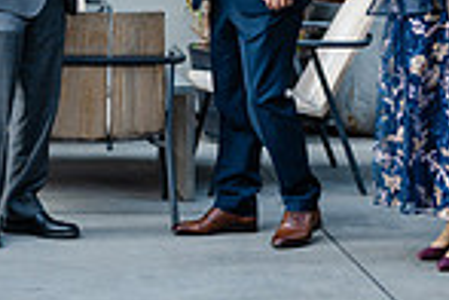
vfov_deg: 6.8
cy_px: -207
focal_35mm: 197
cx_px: 18
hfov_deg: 10.4
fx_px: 2457
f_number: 1.8
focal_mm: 50
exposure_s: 1/250
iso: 80
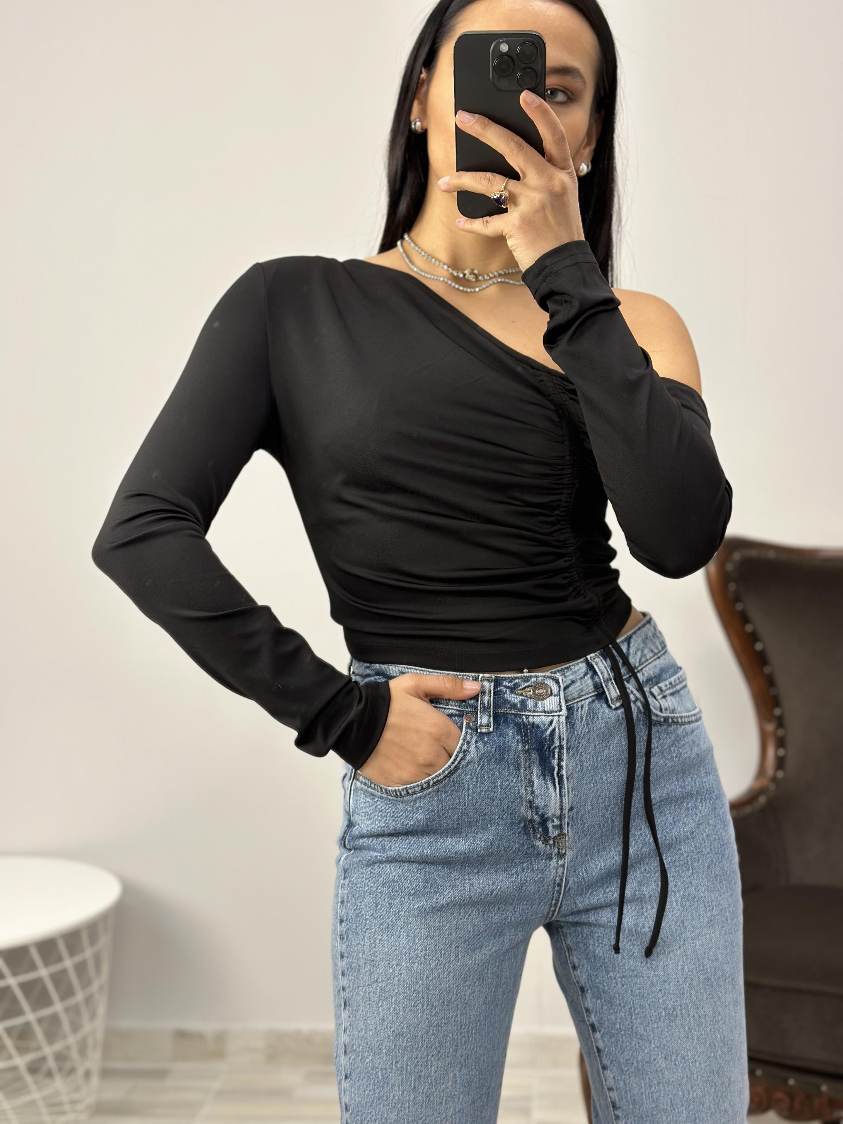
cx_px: 422
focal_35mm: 48
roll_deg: +1.9
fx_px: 1559
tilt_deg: -31.9
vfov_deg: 39.7
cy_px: 562
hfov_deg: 30.3
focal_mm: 6.86
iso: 100
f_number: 1.78
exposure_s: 1/50
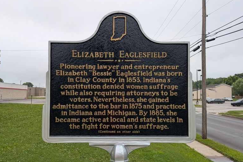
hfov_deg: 67.4
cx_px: 119
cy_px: 86
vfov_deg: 47.9
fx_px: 182
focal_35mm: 27
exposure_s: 1/501
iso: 50
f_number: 1.89
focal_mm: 5.43
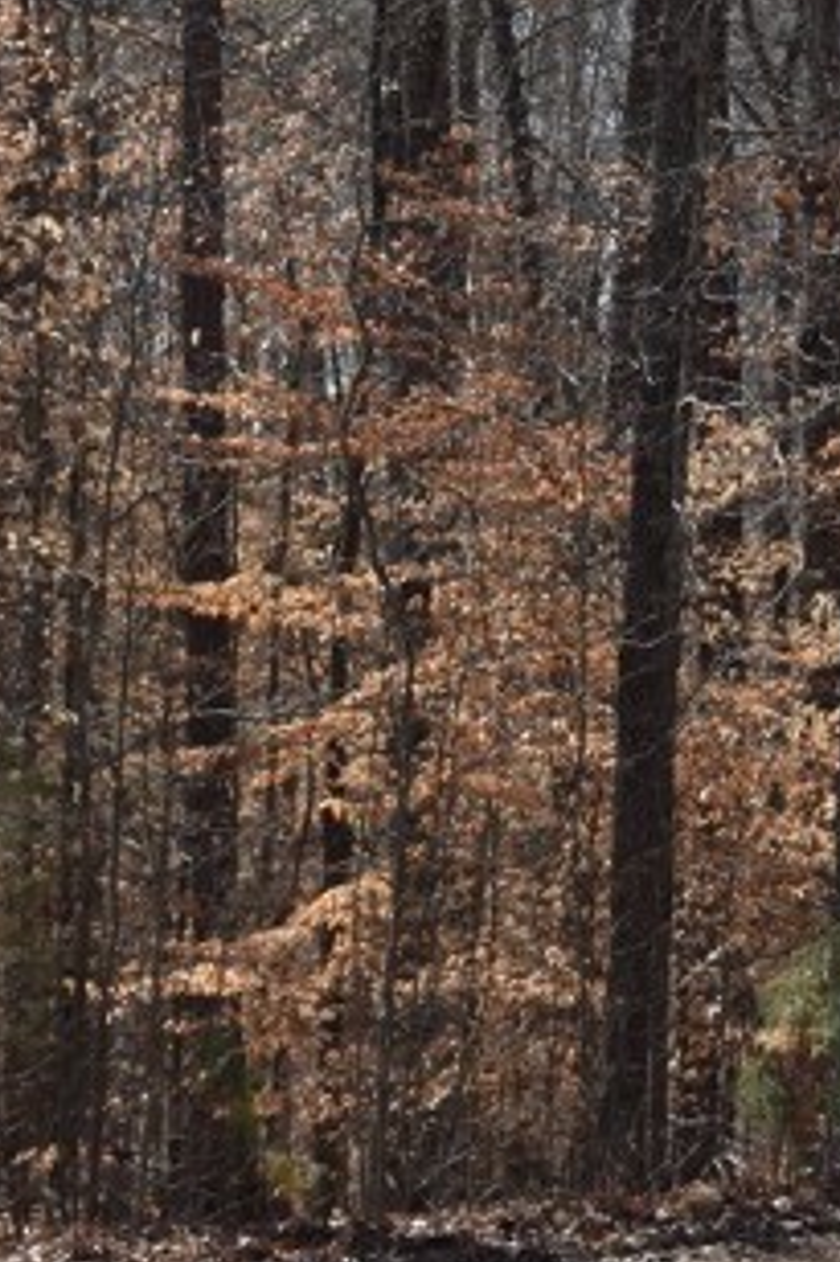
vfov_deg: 12.0
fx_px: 5895
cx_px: 512
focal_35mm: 168
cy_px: -135
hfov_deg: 8.1
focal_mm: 45
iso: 200
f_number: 9
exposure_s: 1/320
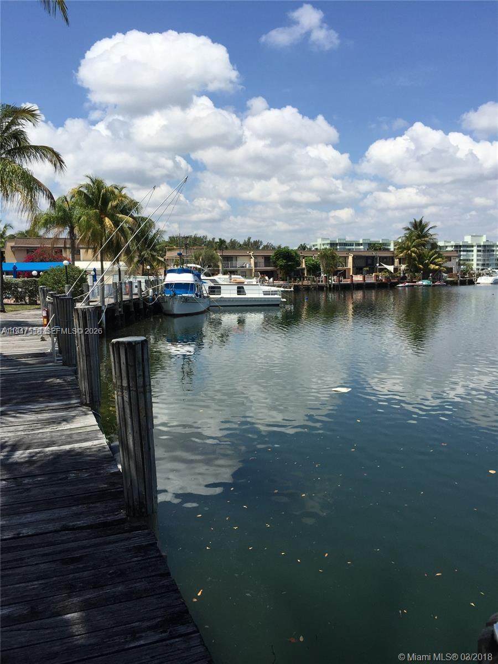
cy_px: 332
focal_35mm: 29
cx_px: 249
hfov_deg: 48.2
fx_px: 556
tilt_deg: -3.9
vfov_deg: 61.7
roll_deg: +0.4
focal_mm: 4.15
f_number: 2.2
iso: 32
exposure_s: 1/3049
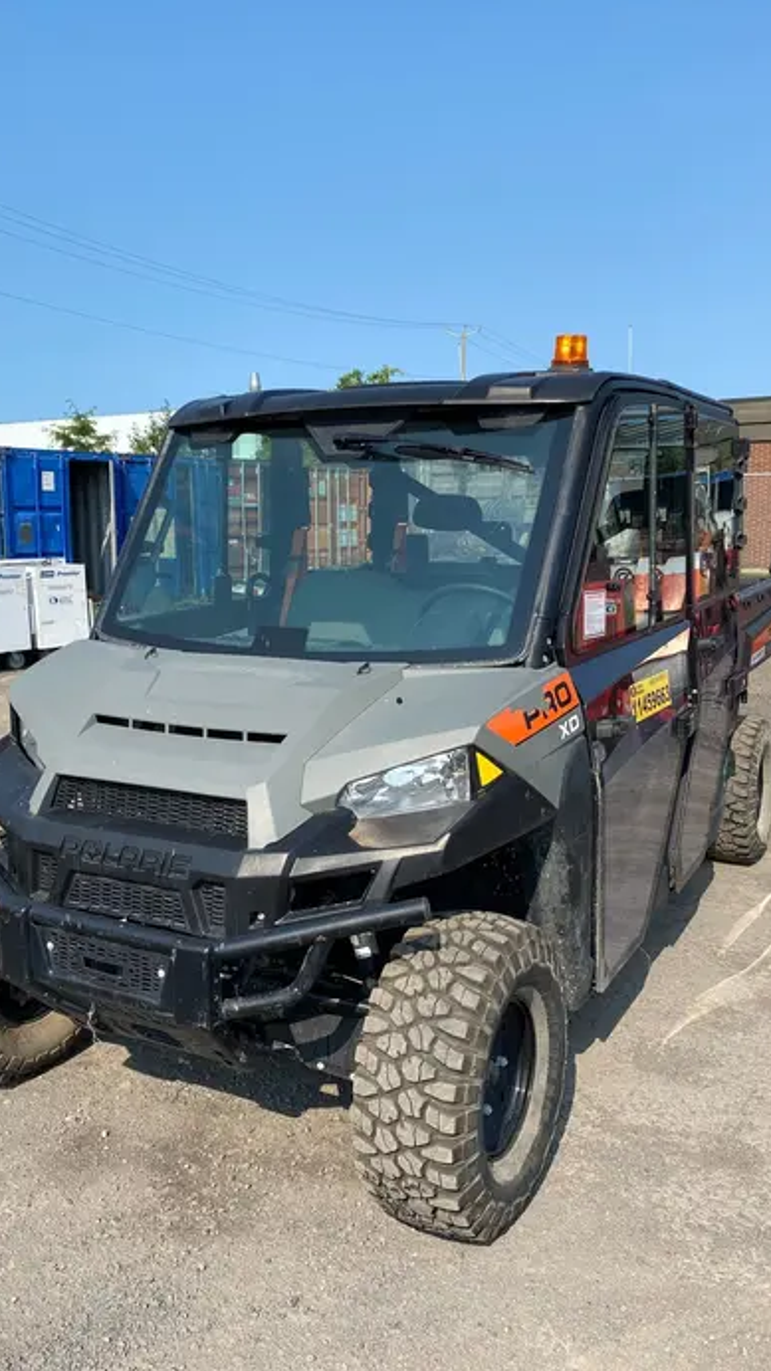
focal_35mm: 30
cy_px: 702
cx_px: 349
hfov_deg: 38.9
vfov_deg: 64.3
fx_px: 1091
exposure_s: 1/2463
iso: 32
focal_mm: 4.25
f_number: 1.8
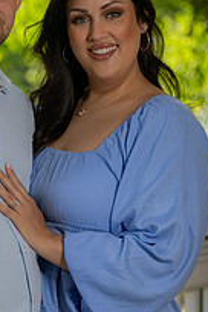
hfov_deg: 5.4
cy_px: 196
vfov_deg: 8.1
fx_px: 2201
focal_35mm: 254
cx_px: 18
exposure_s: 1/160
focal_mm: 115
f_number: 4.5
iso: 100
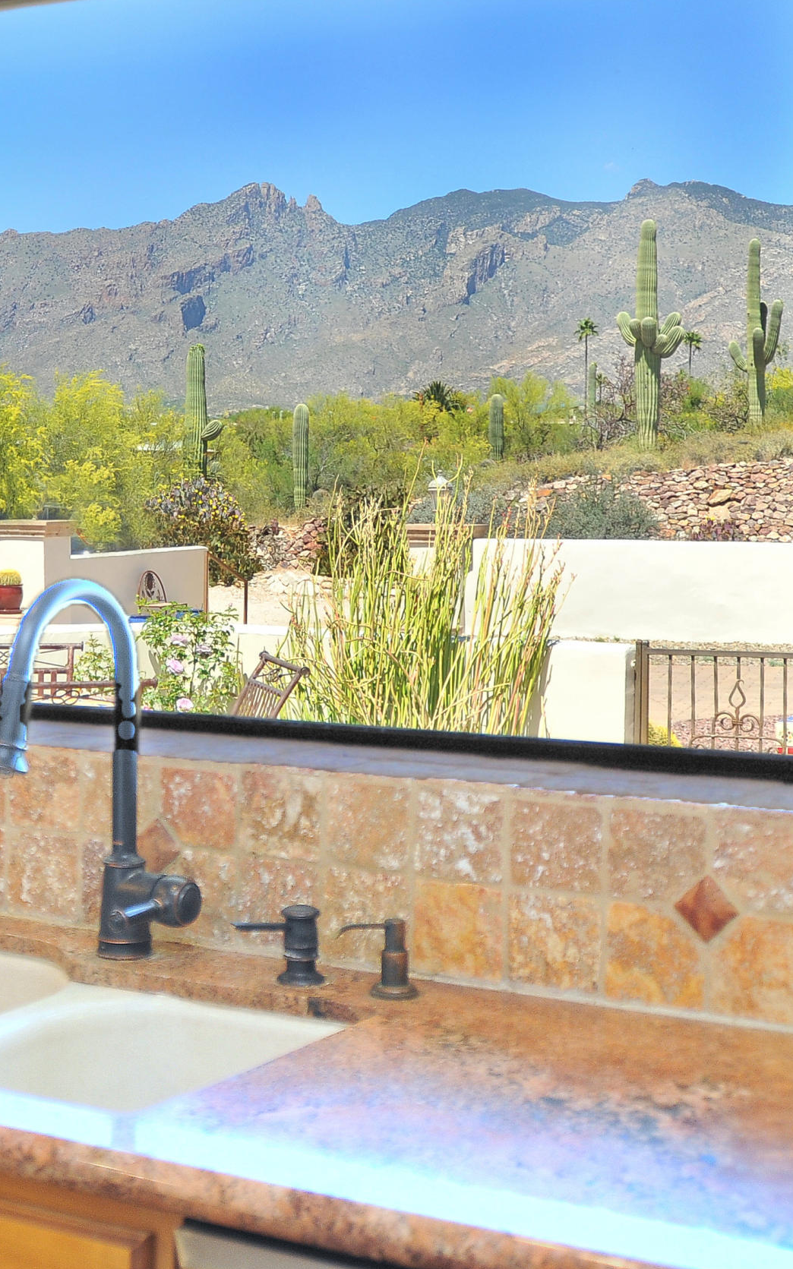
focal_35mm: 64
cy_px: 529
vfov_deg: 31.9
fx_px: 2214
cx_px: 172
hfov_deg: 20.1
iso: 800
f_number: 4.5
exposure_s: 1/50
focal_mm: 35
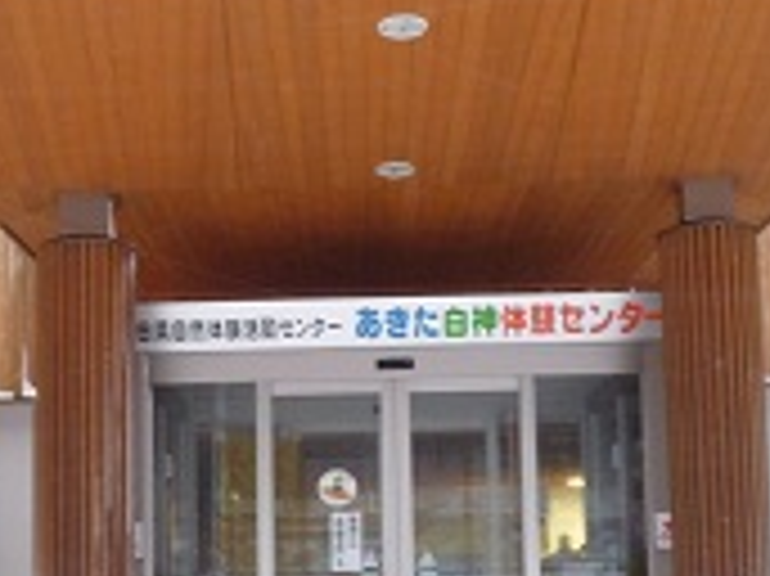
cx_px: 331
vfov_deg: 22.7
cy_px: 414
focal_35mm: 64
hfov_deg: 30.2
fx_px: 1423
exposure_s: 1/13
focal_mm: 5.3
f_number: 3.4
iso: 400
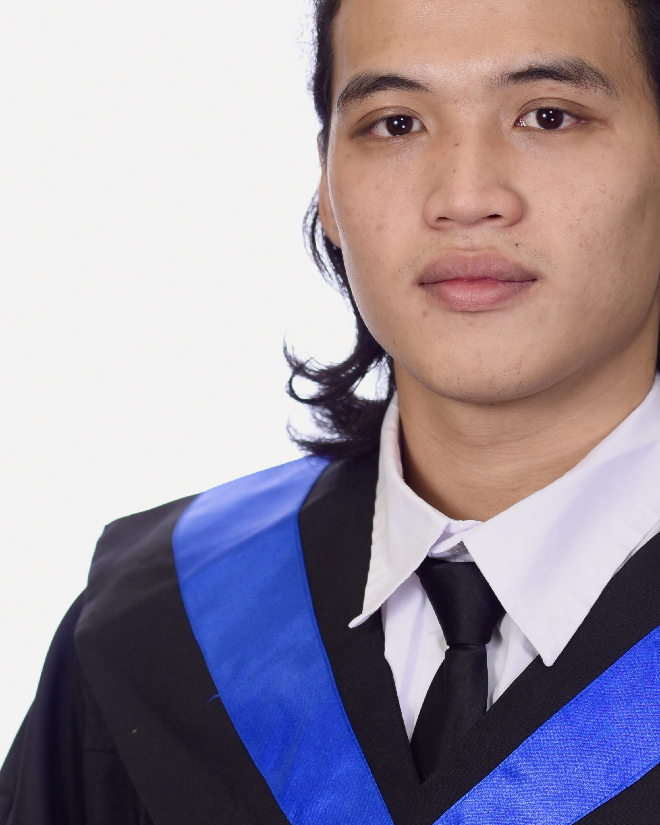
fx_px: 4371
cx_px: 497
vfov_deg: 10.8
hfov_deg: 8.6
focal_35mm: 179
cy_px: 344
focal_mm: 92
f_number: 4.5
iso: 320
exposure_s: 1/160
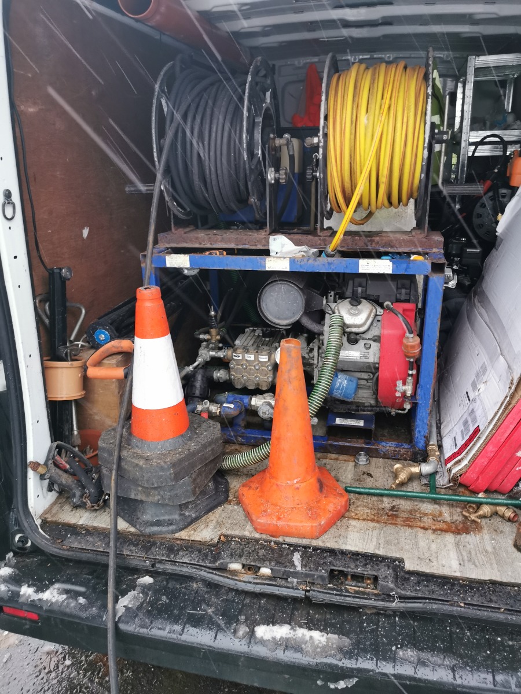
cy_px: 347
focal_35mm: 27
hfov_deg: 51.4
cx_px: 260
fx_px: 542
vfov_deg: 65.3
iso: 250
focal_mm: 5.56
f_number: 1.6
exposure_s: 1/50
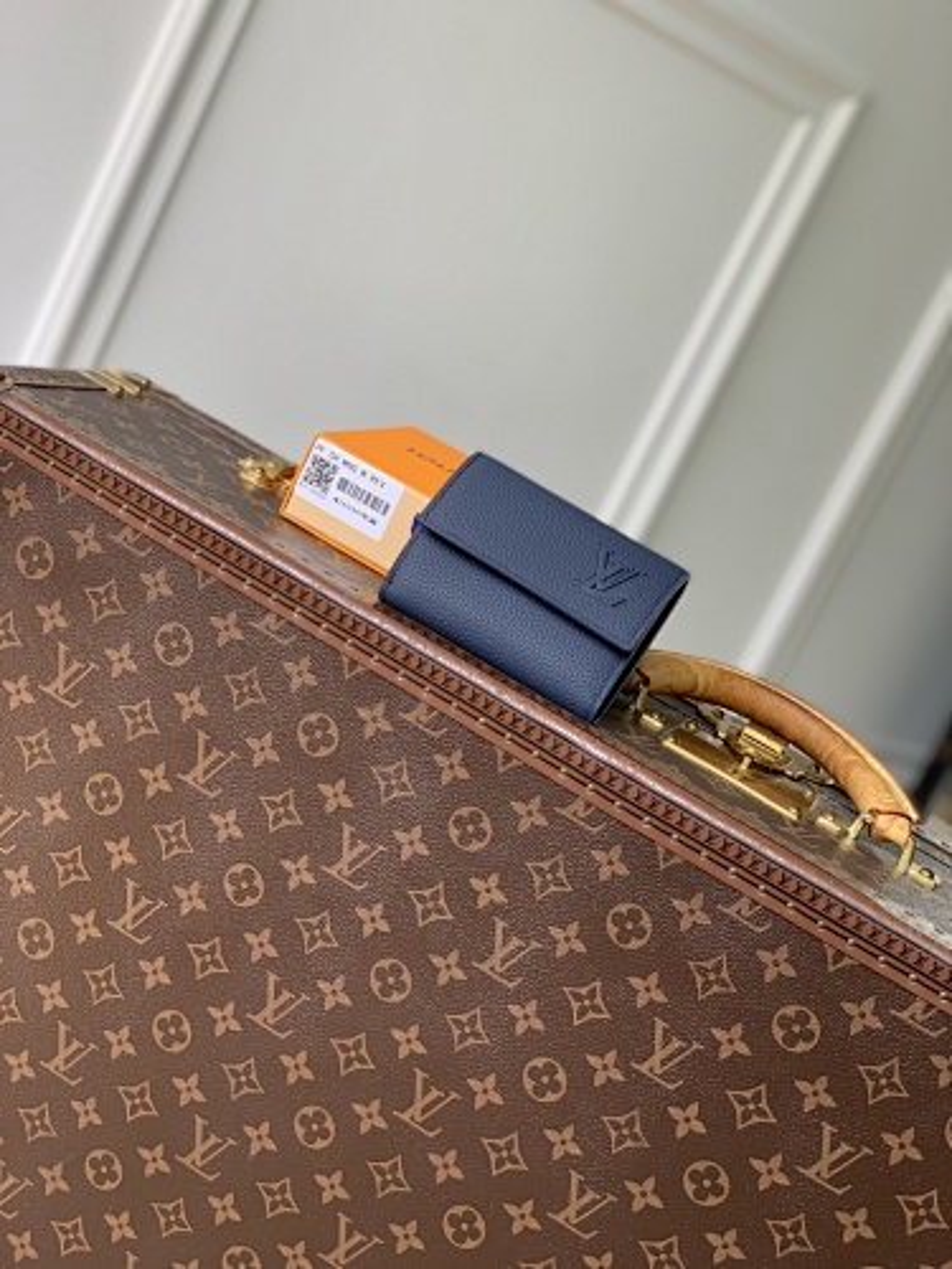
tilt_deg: -12.5
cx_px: 476
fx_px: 1907
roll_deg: -26.2
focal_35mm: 52
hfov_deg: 28.0
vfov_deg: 36.8
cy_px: 634
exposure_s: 1/122
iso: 20
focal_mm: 6
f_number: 2.4
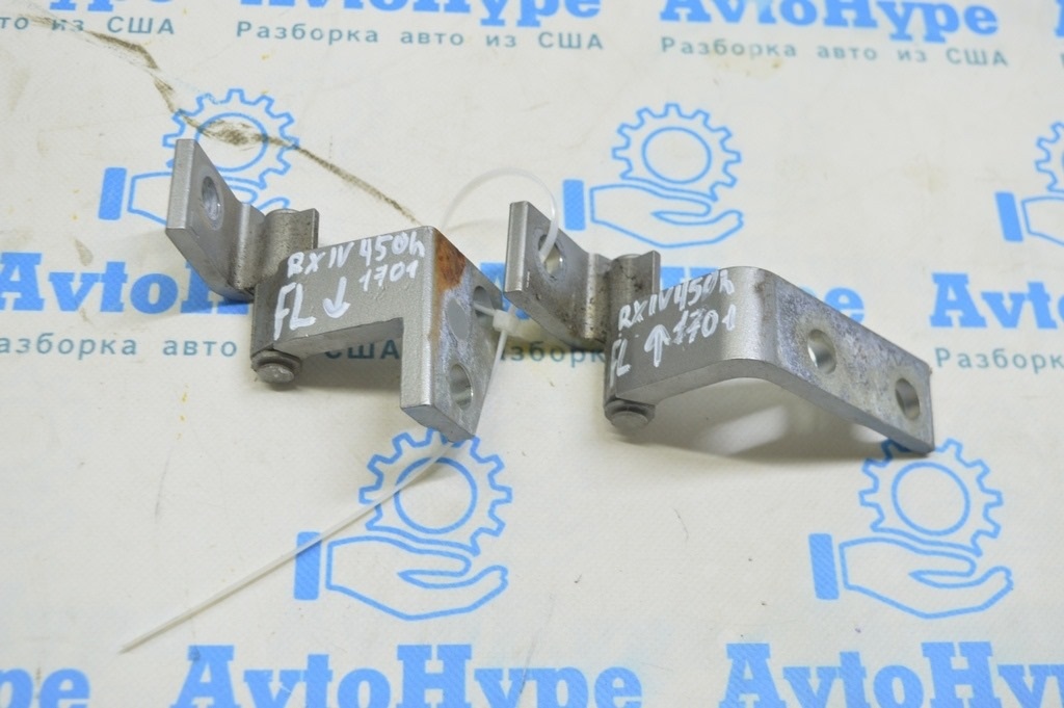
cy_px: 354
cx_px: 532
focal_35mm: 48
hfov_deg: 41.1
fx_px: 1417
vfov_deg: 28.0
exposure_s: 1/20
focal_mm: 32
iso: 400
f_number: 5.6
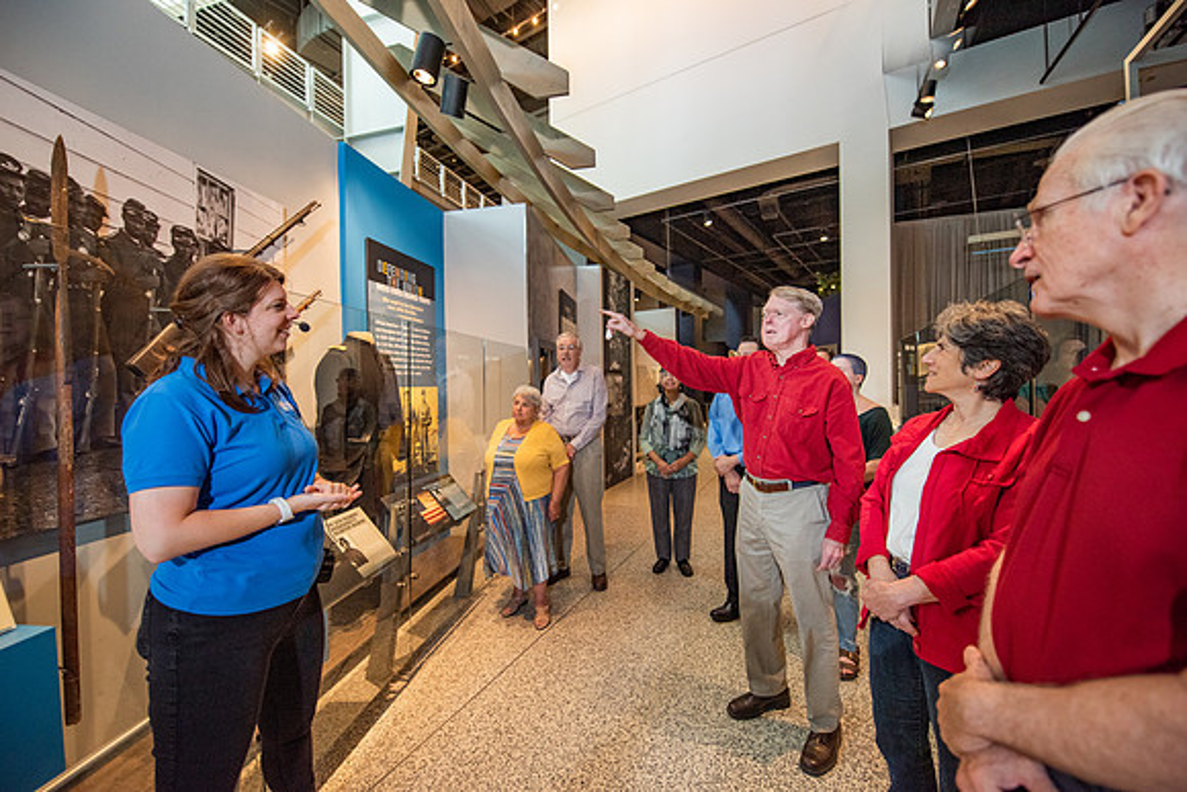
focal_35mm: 14
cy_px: 396
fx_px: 472
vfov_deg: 80.0
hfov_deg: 103.0
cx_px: 594
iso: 1600
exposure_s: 1/200
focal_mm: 14
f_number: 2.8
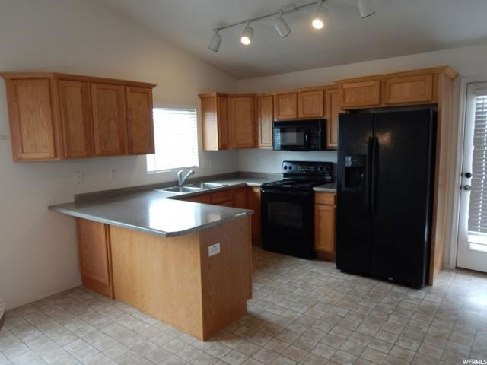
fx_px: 352
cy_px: 182
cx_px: 244
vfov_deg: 54.9
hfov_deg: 69.4
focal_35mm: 25
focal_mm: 4.5
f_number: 3.1
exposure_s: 1/30
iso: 140
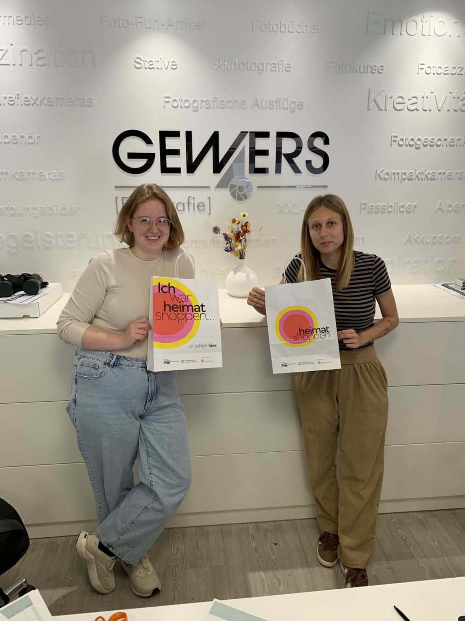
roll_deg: +0.1
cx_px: 232
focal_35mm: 26
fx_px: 466
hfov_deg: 53.0
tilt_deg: -15.6
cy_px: 310
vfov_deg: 67.3
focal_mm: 4.25
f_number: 1.8
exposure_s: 1/91
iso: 100
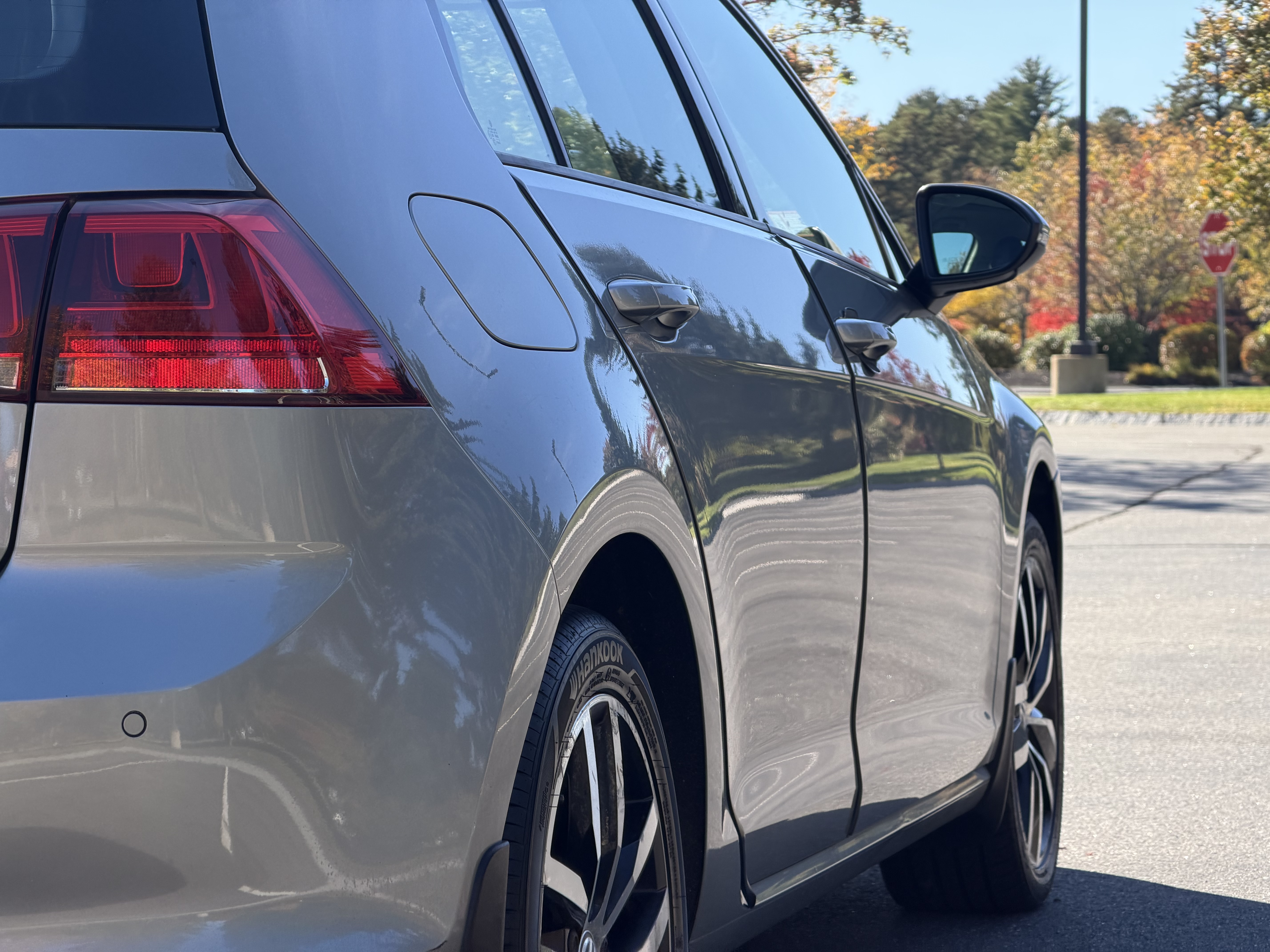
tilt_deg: -2.1
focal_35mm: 100
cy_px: 476
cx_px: 635
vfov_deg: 14.8
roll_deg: +0.0
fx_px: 3669
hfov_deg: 19.6
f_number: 2.8
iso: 50
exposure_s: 1/349
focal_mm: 16.89
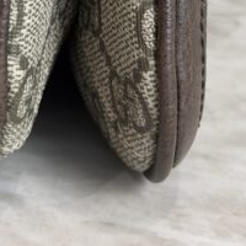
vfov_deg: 9.8
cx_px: 69
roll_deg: +0.0
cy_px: -176
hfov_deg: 10.3
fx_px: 1367
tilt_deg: -13.8
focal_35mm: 170
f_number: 1.78
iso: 64
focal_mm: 6.76
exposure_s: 1/60
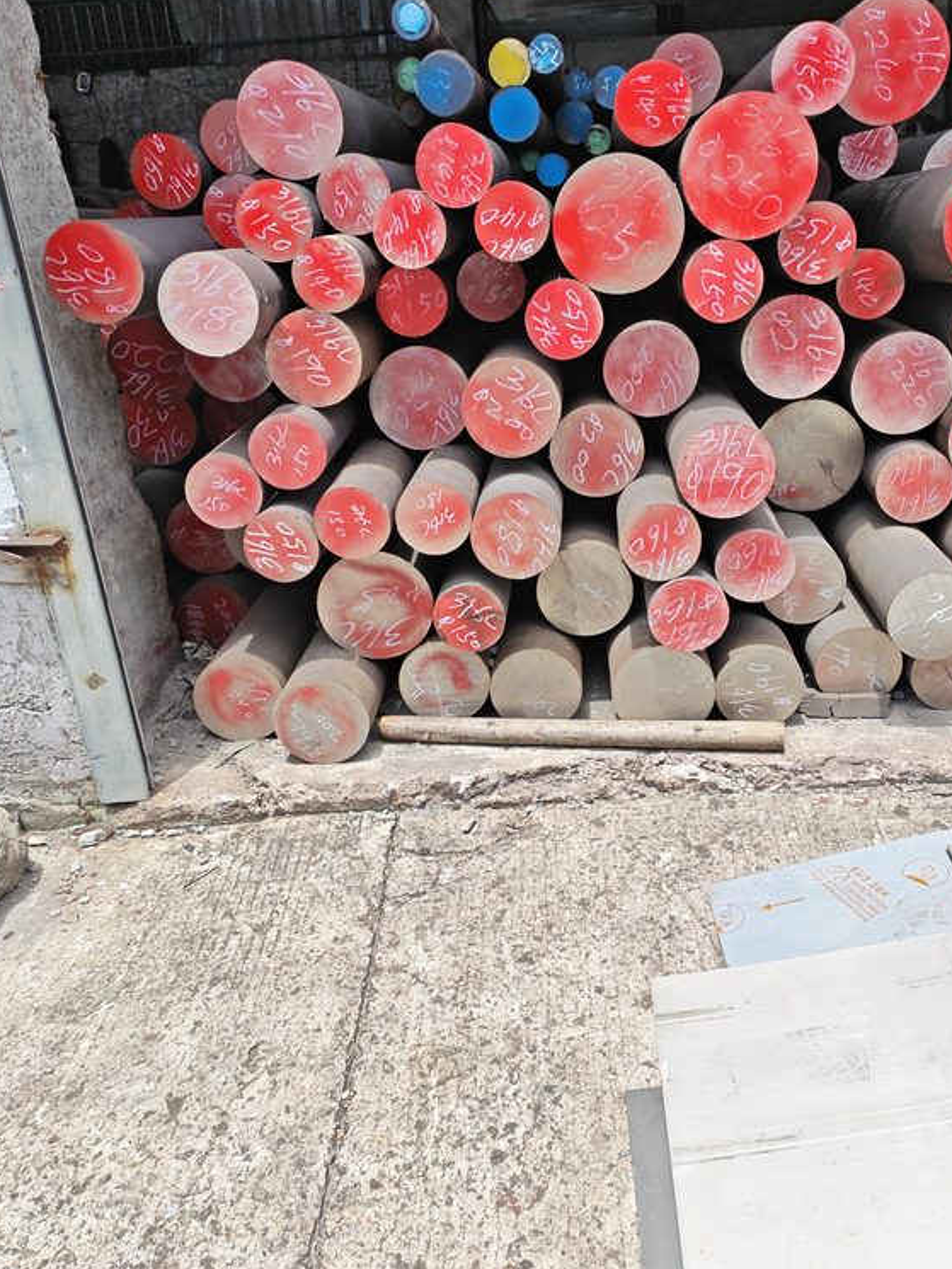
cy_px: 637
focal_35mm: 29
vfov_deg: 61.7
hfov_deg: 48.2
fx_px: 1063
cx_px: 512
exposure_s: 1/1100
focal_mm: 5.52
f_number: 1.9
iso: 50
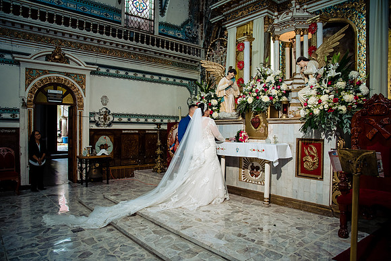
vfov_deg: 53.2
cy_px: 130
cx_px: 196
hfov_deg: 73.7
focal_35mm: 24
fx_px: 261
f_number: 7.1
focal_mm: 24
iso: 2000
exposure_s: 1/125
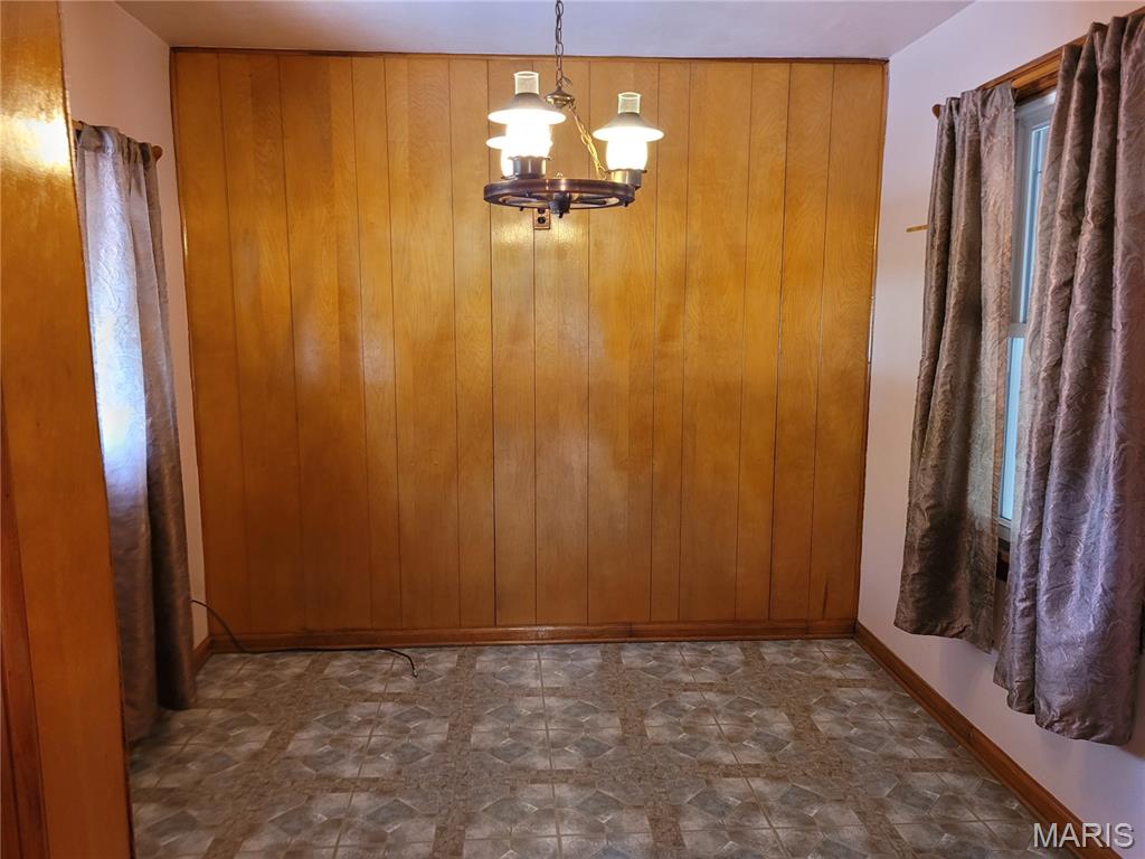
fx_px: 860
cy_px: 430
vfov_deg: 53.1
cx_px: 572
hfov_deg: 67.3
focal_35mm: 26
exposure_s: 1/40
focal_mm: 5.4
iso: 400
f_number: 1.8
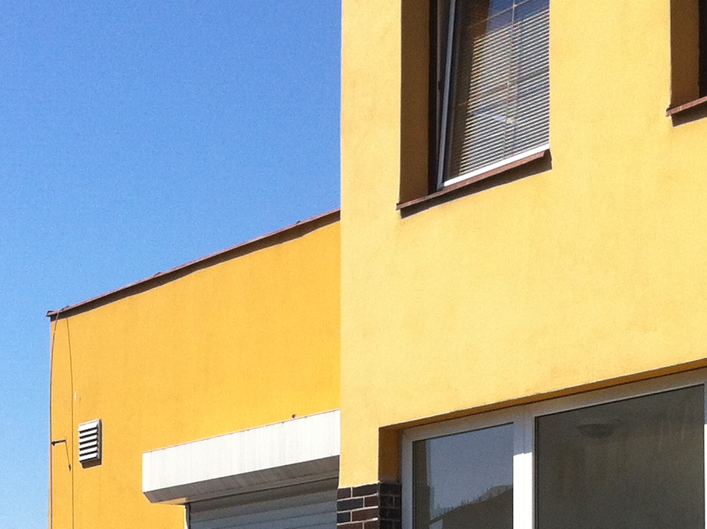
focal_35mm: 100
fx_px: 2040
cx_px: 159
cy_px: 580
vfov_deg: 14.4
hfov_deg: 19.5
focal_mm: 3.85
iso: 80
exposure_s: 1/1508
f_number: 2.8
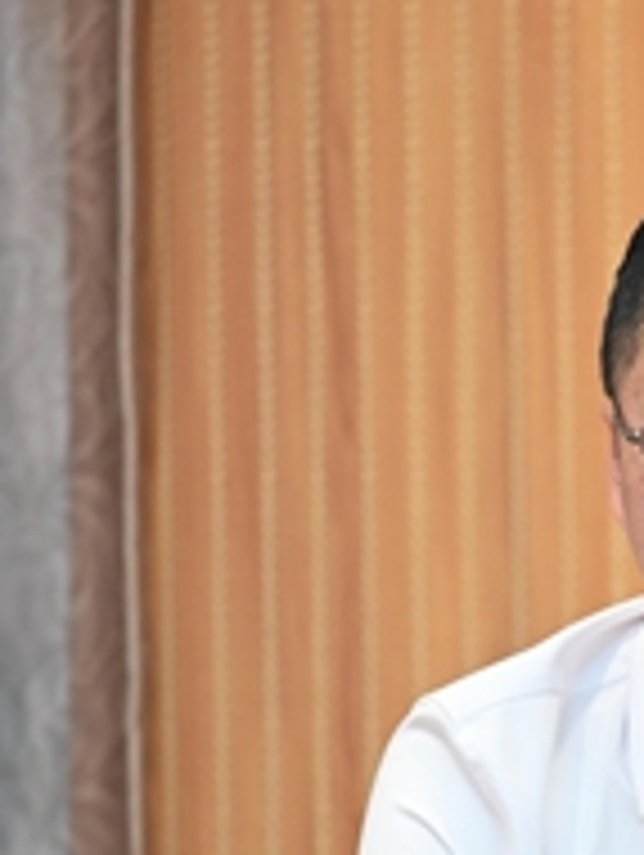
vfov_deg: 3.3
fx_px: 15023
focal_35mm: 607
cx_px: 757
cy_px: 837
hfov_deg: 2.5
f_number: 3.2
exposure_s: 1/160
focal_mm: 200
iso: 1250
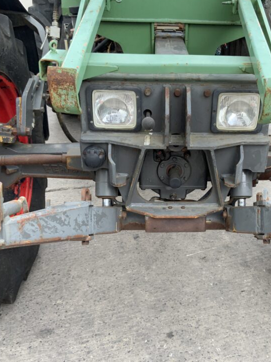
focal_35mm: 41
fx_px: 428
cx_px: 185
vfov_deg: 45.8
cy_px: 186
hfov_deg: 34.7
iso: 20
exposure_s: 1/122
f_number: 1.8
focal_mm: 3
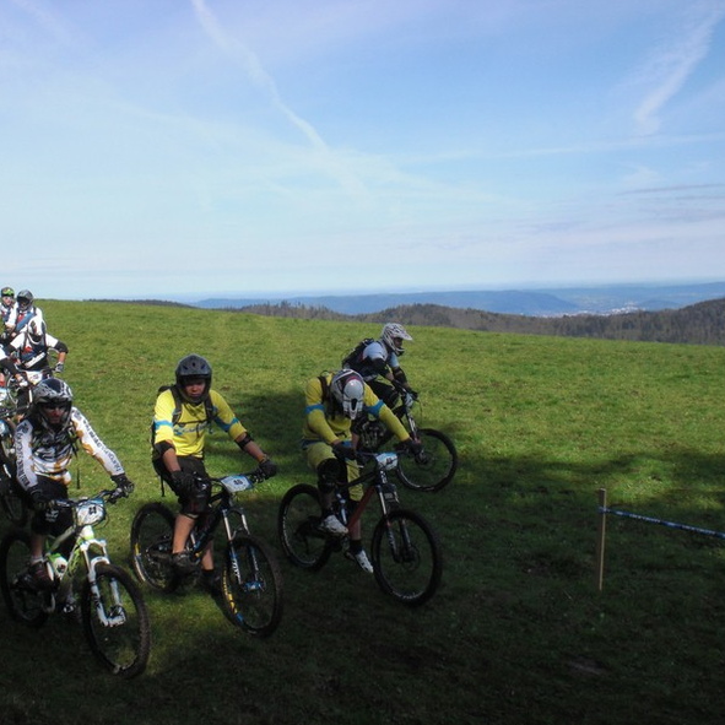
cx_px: 263
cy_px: 362
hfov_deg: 37.3
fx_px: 1066
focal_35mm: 45
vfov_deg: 37.6
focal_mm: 6.3
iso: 64
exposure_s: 1/320
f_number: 5.6
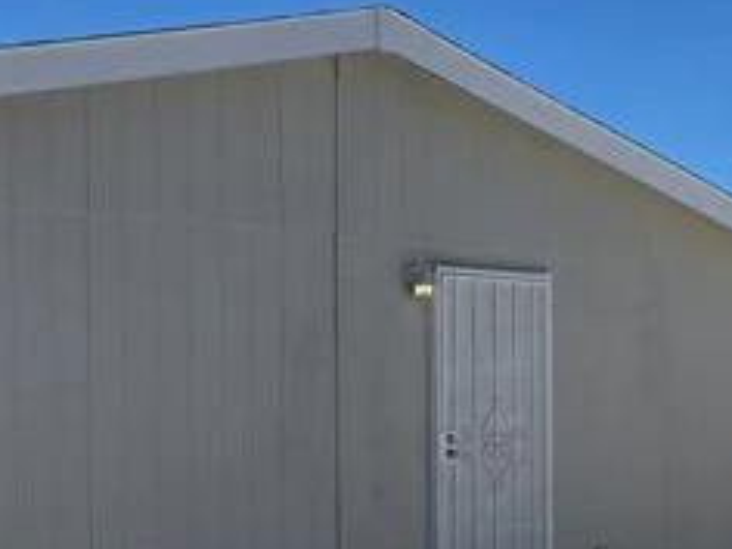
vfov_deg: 14.7
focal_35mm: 100
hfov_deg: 18.4
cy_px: 481
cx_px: 931
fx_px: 2115
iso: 12
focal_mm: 6.3
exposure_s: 1/1472
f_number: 1.7
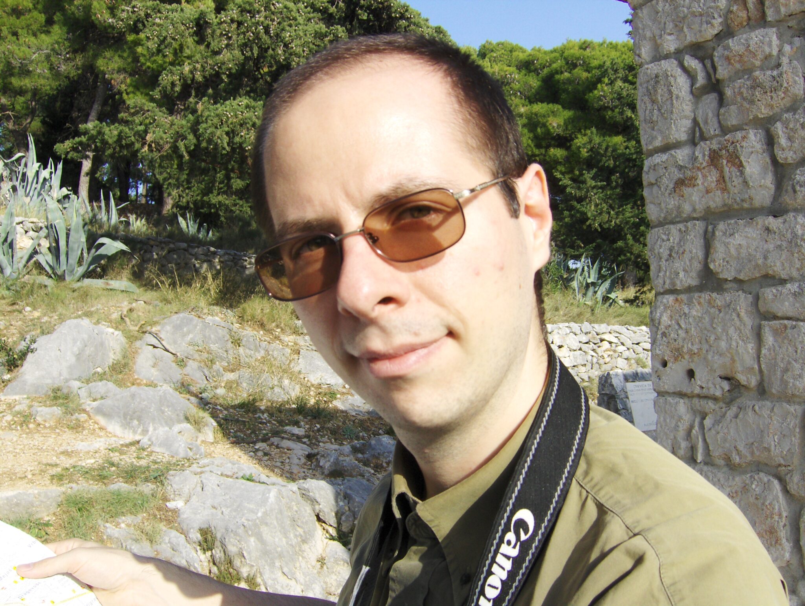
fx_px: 815
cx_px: 402
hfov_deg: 52.6
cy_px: 303
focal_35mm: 35
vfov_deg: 40.8
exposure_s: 1/452
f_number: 5.5
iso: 100
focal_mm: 7.5
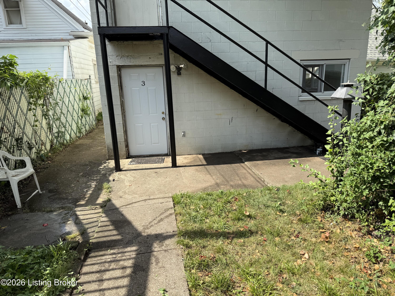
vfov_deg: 56.8
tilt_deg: -12.9
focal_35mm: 24
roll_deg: +1.8
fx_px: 274
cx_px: 198
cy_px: 148
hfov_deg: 71.6
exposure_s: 1/2232
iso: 80
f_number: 1.78
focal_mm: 6.76
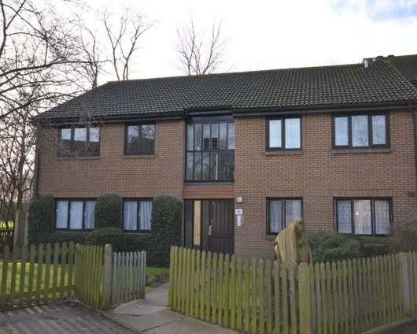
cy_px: 167
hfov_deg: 52.8
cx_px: 226
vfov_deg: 43.4
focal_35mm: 34
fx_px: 420
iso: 160
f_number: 5.6
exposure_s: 1/125
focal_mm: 20
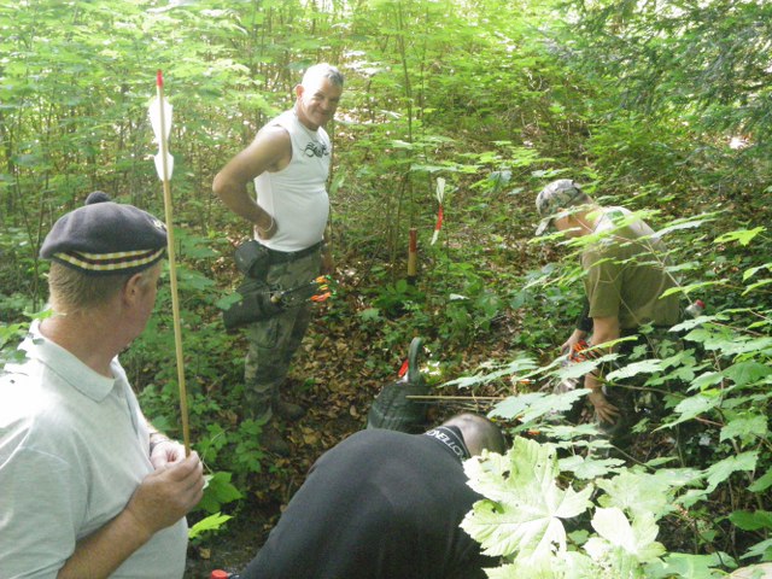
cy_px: 290
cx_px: 386
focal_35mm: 34
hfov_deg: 54.0
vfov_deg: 41.8
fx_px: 758
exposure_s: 1/50
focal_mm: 6.1
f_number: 3.8
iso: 800
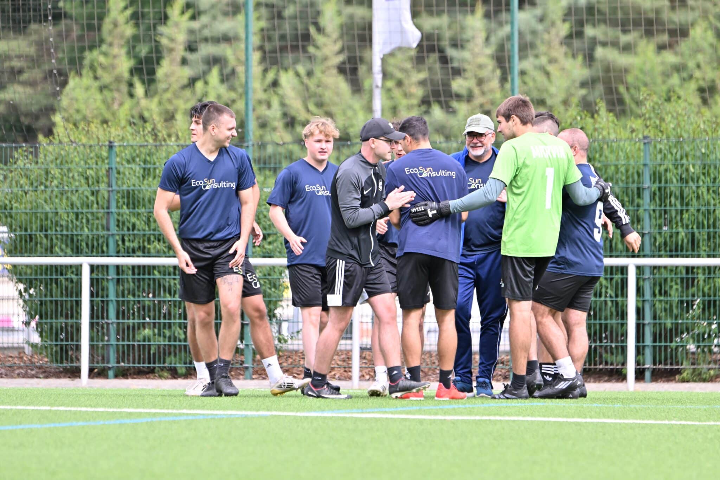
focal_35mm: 340
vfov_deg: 4.0
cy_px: 240
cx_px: 360
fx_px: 6799
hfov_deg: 6.1
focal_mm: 340
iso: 1000
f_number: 5.6
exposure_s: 1/1600
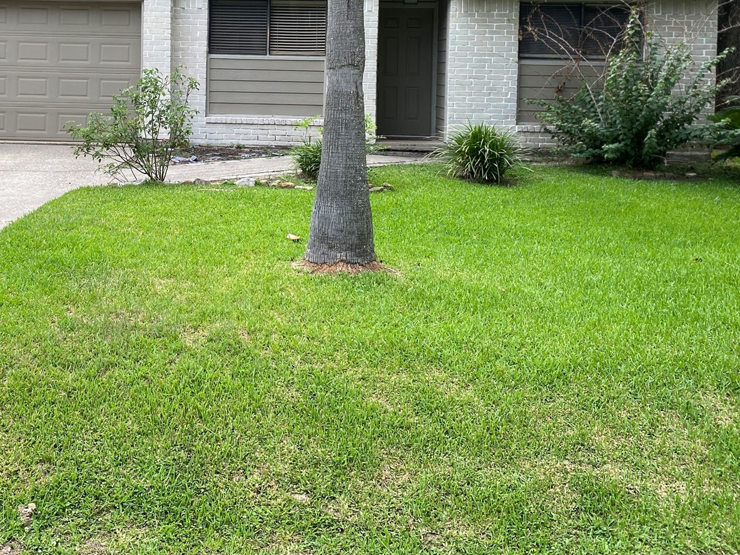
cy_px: 99
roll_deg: -1.7
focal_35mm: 45
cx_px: 208
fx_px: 962
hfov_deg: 41.2
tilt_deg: -2.4
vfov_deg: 31.2
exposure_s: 1/423
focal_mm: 4.25
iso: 32
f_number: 1.8
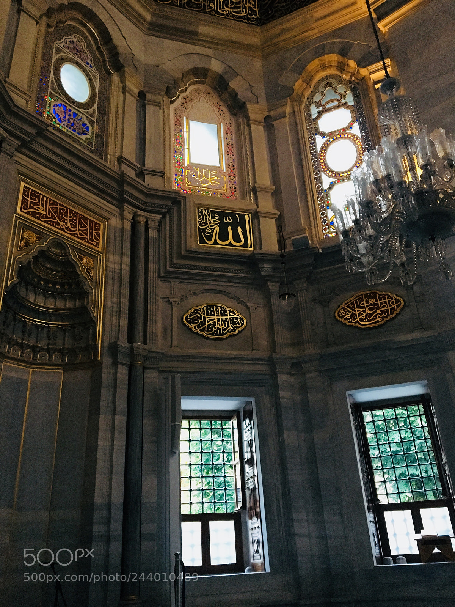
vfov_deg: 61.7
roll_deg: +3.8
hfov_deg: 48.2
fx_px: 508
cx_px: 228
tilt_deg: +25.8
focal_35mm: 29
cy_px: 304
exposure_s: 1/17
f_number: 2.2
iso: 320
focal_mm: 4.15
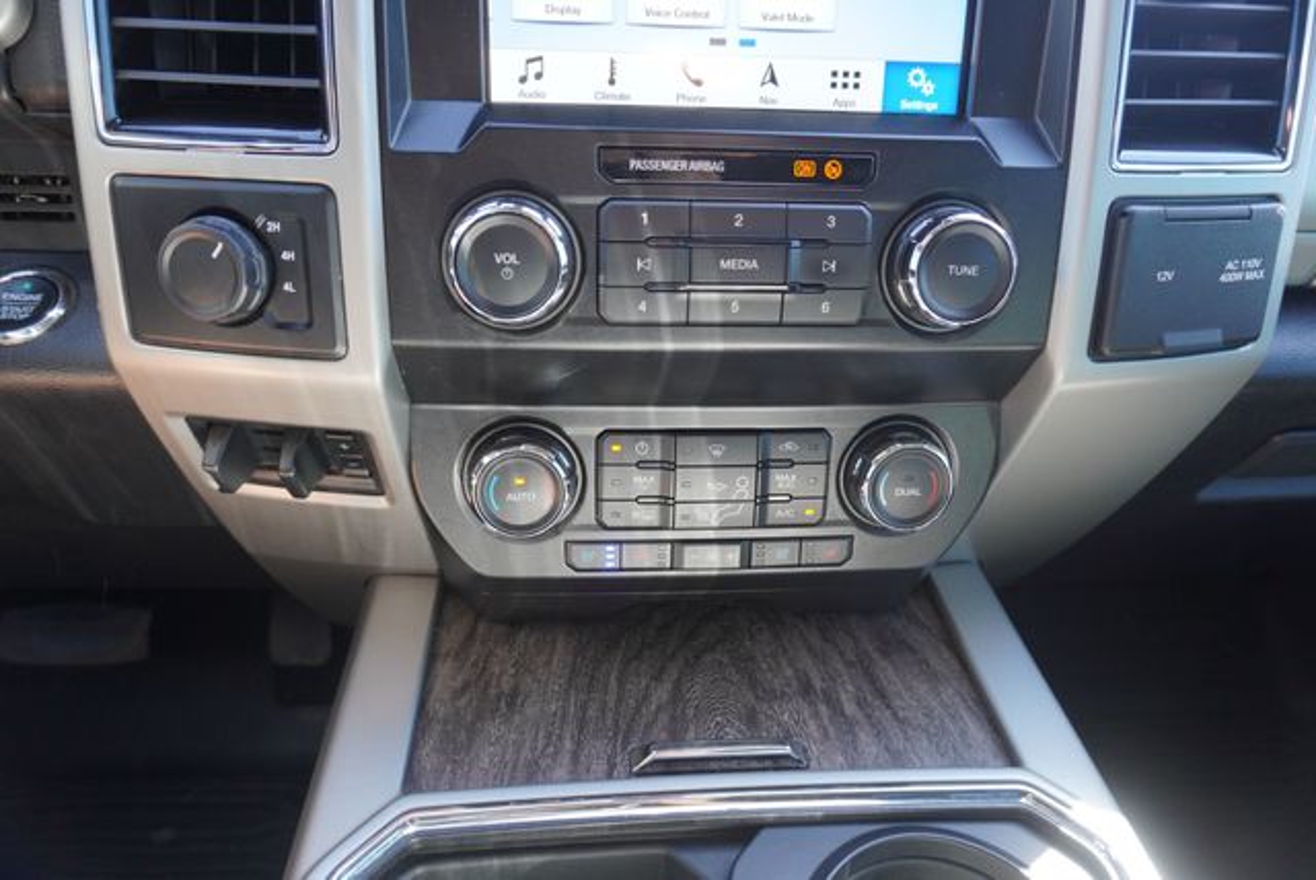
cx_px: 658
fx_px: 878
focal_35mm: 24
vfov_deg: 53.2
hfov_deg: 73.7
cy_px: 440
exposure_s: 1/60
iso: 320
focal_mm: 16
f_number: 4
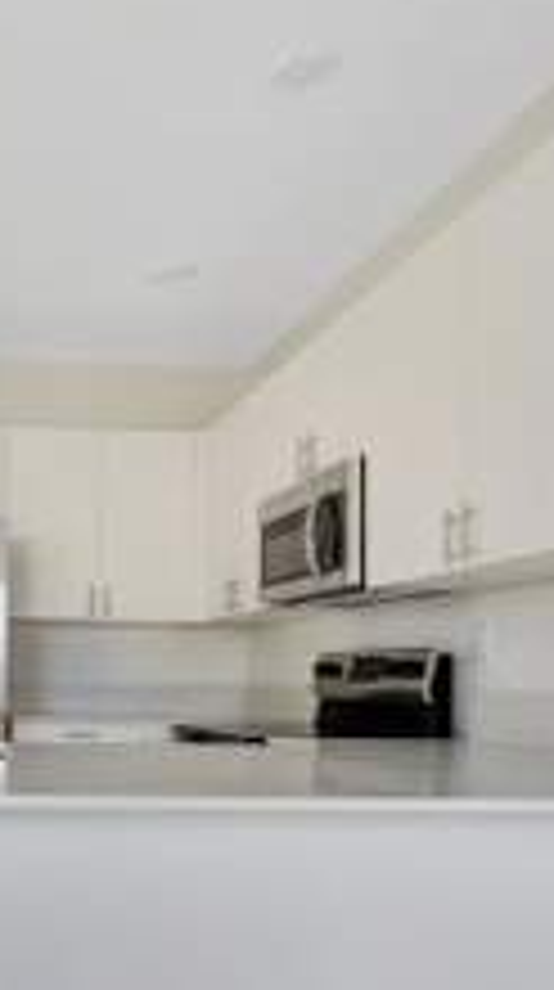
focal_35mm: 32
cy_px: 684
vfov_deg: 59.2
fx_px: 840
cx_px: -54
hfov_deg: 32.2
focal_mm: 14
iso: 100
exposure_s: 1/8
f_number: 8
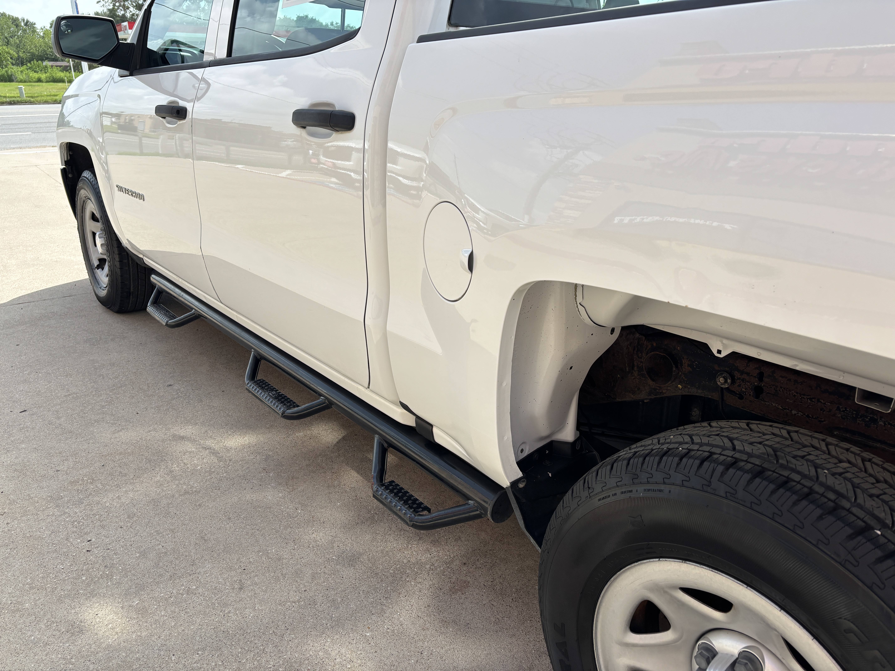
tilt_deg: -20.4
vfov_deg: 53.1
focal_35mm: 26
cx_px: 448
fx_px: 672
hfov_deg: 67.3
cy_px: 336
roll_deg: +0.1
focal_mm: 5.96
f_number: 1.6
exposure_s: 1/1344
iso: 50
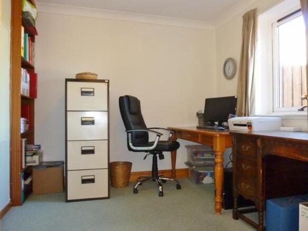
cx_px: 154
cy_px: 116
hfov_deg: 69.4
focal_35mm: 25
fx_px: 222
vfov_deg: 54.9
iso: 400
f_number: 3.3
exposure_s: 1/30
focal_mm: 4.5
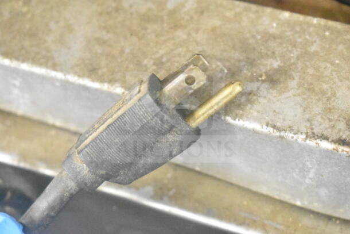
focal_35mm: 82
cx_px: 175
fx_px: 802
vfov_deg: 16.6
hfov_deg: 24.6
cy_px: 117
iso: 25600
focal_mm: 55
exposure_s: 1/60
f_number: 5.6
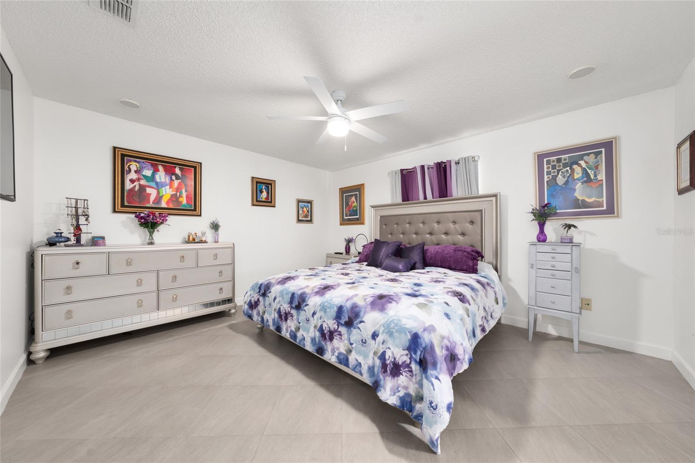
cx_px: 348
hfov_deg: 108.3
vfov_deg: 85.4
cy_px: 232
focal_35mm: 13
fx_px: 251
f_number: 7.1
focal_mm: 13
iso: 125
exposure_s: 1.6
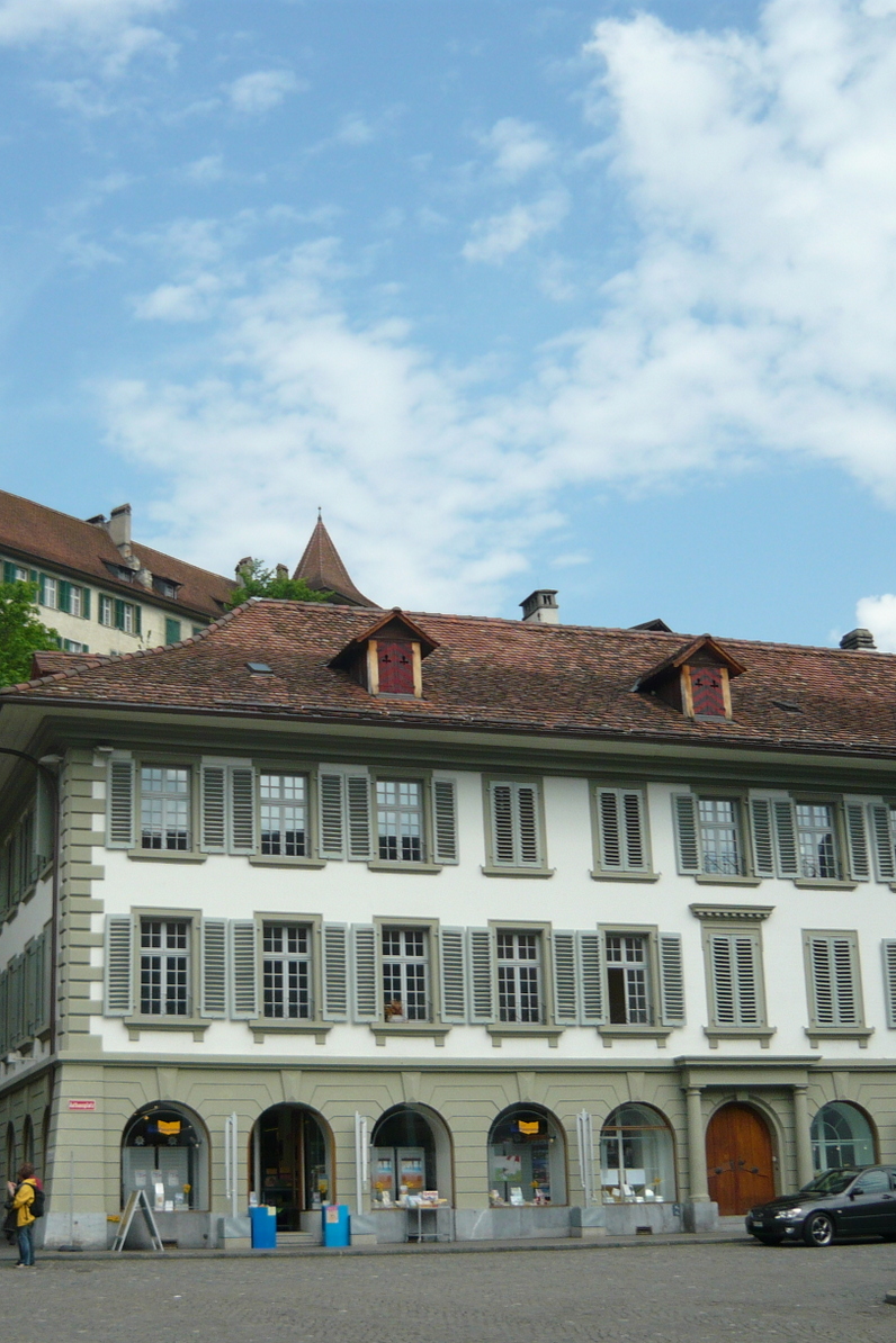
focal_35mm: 46
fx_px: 1717
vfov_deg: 42.7
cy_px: 674
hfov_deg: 29.0
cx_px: 279
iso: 100
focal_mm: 5.5
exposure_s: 1/200
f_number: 8
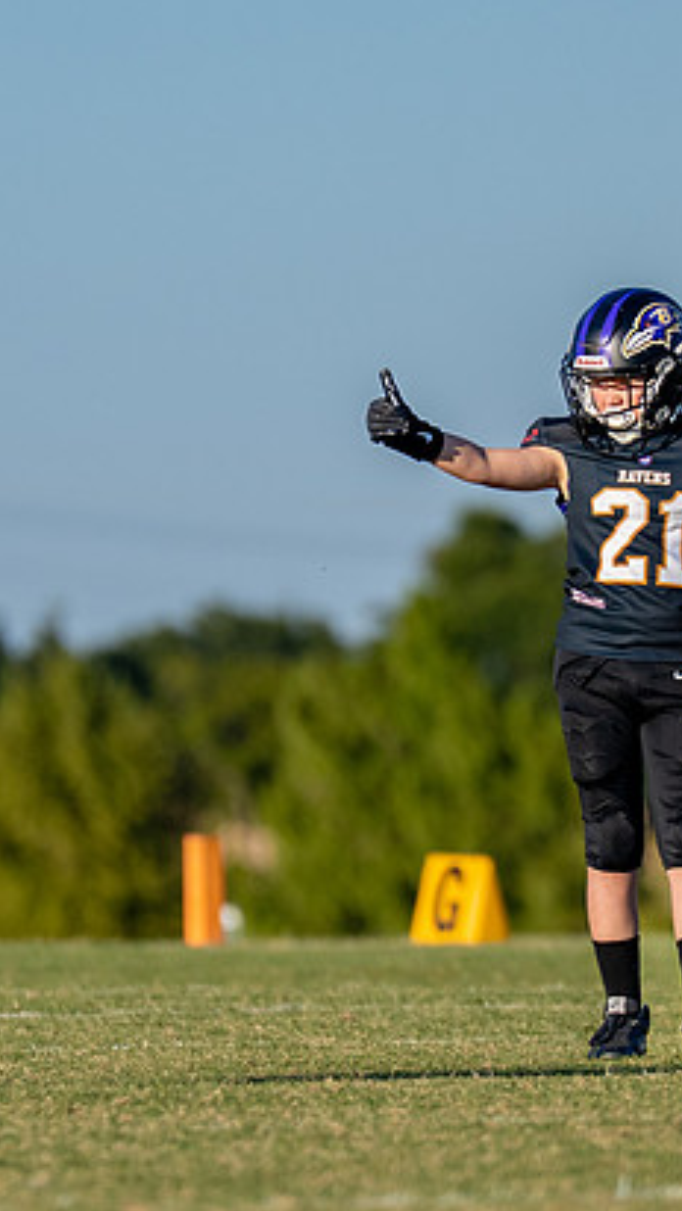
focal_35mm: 710
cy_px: 589
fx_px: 22807
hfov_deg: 1.7
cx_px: 657
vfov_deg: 3.0
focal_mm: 200
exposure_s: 1/3200
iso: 160
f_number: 2.8
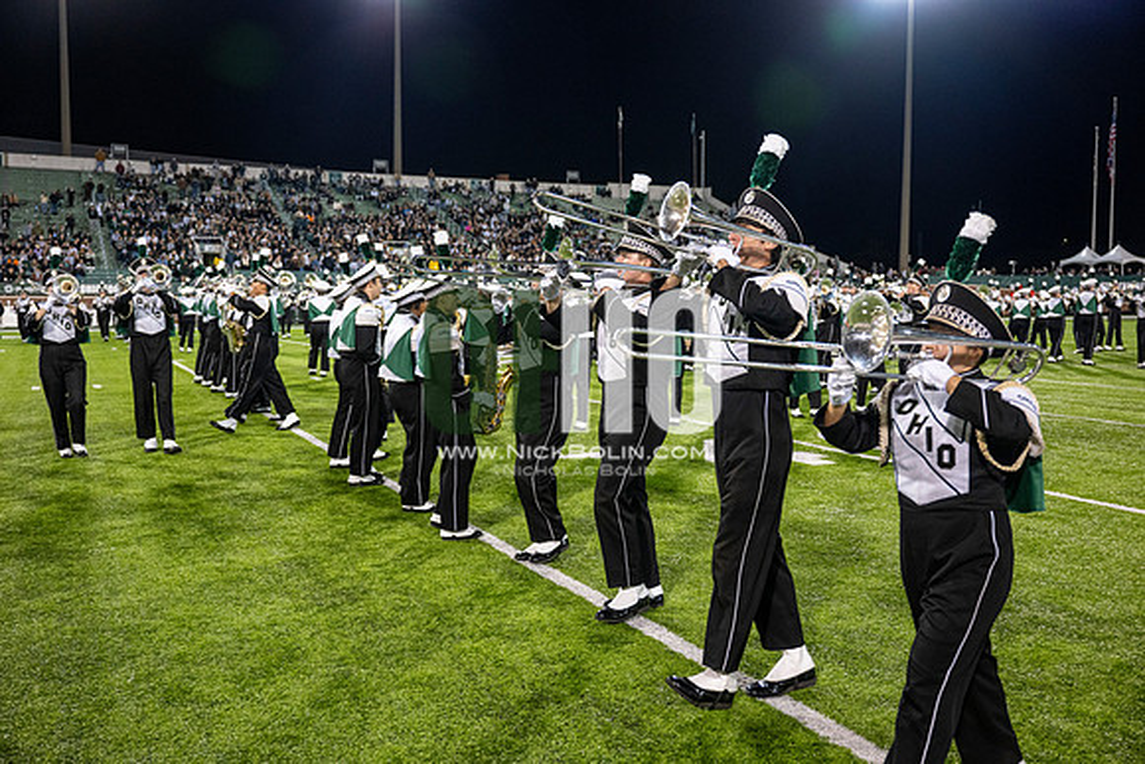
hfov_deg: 57.2
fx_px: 1050
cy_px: 382
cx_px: 572
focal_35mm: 33
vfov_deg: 40.0
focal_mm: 33
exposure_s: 1/500
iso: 1250
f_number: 3.2
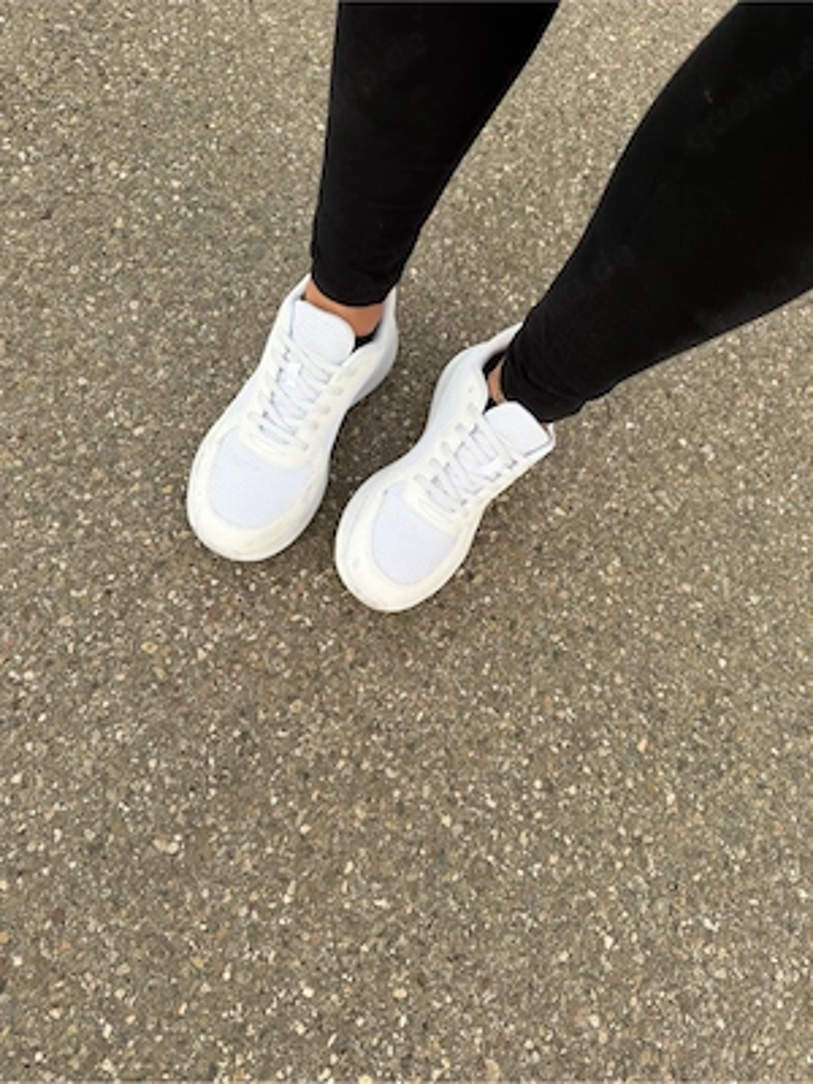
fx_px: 752
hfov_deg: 56.8
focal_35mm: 24
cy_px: 542
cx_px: 406
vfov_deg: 71.6
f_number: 1.78
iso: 50
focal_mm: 6.76
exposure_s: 1/131
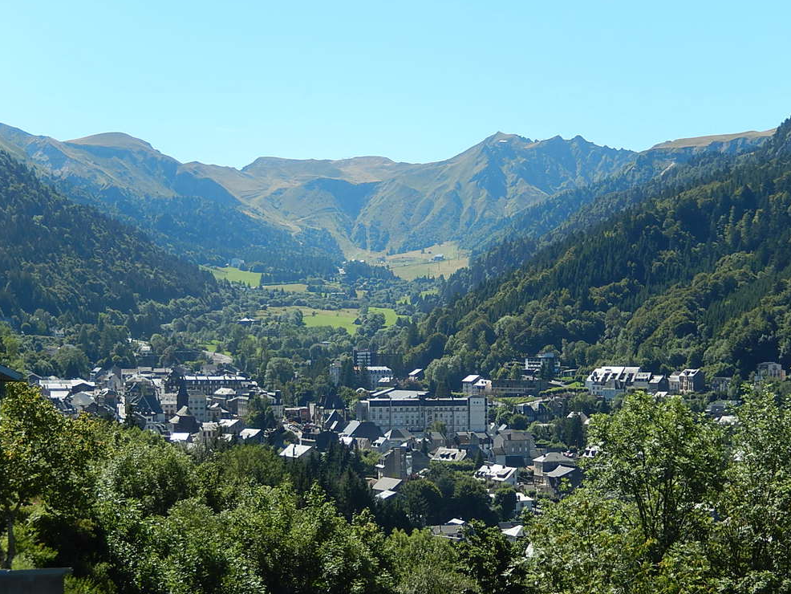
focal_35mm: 74
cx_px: 399
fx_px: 1691
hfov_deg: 26.3
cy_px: 298
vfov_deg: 19.9
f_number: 4.9
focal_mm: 13.1
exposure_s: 1/500
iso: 125
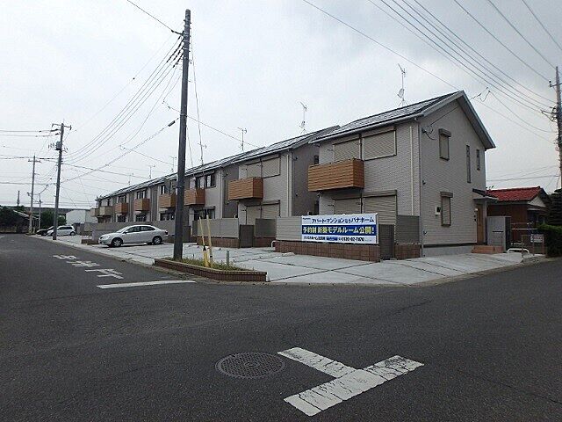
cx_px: 281
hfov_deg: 79.0
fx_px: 341
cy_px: 211
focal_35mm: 21
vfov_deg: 63.4
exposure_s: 1/400
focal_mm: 3.7
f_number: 6
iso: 125
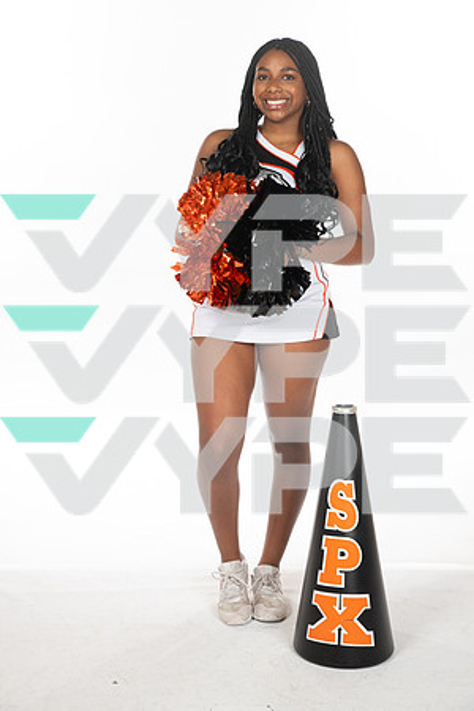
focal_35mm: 55
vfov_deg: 36.2
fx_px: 1086
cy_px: 356
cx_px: 237
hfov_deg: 24.6
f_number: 8
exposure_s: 1/320
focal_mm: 55
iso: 800
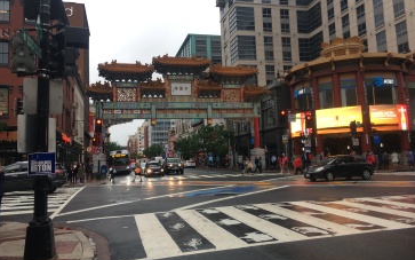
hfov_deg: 61.2
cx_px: 207
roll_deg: +1.9
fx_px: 351
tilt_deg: +8.0
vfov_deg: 40.6
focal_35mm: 31
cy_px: 119
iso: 25
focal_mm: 4.15
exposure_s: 1/125
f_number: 2.2
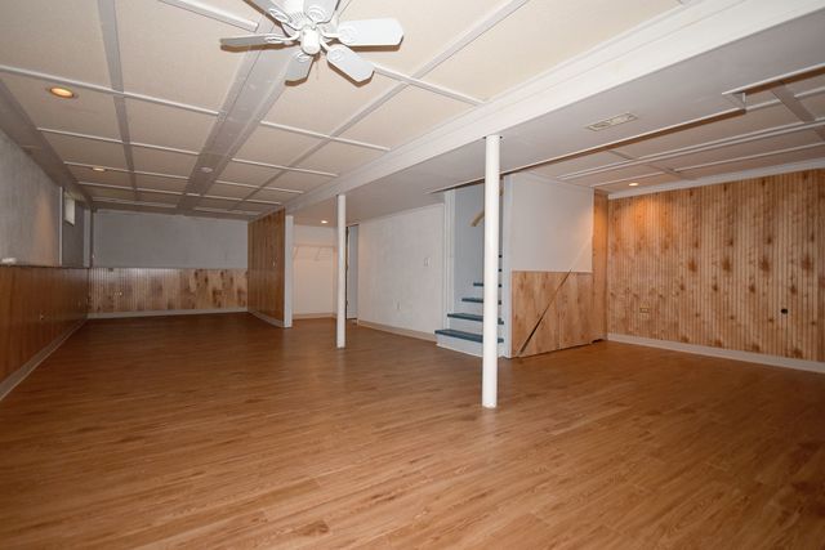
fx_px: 395
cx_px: 412
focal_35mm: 17
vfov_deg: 69.7
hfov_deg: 92.4
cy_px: 275
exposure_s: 1/60
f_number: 4.2
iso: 1600
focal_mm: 11.5
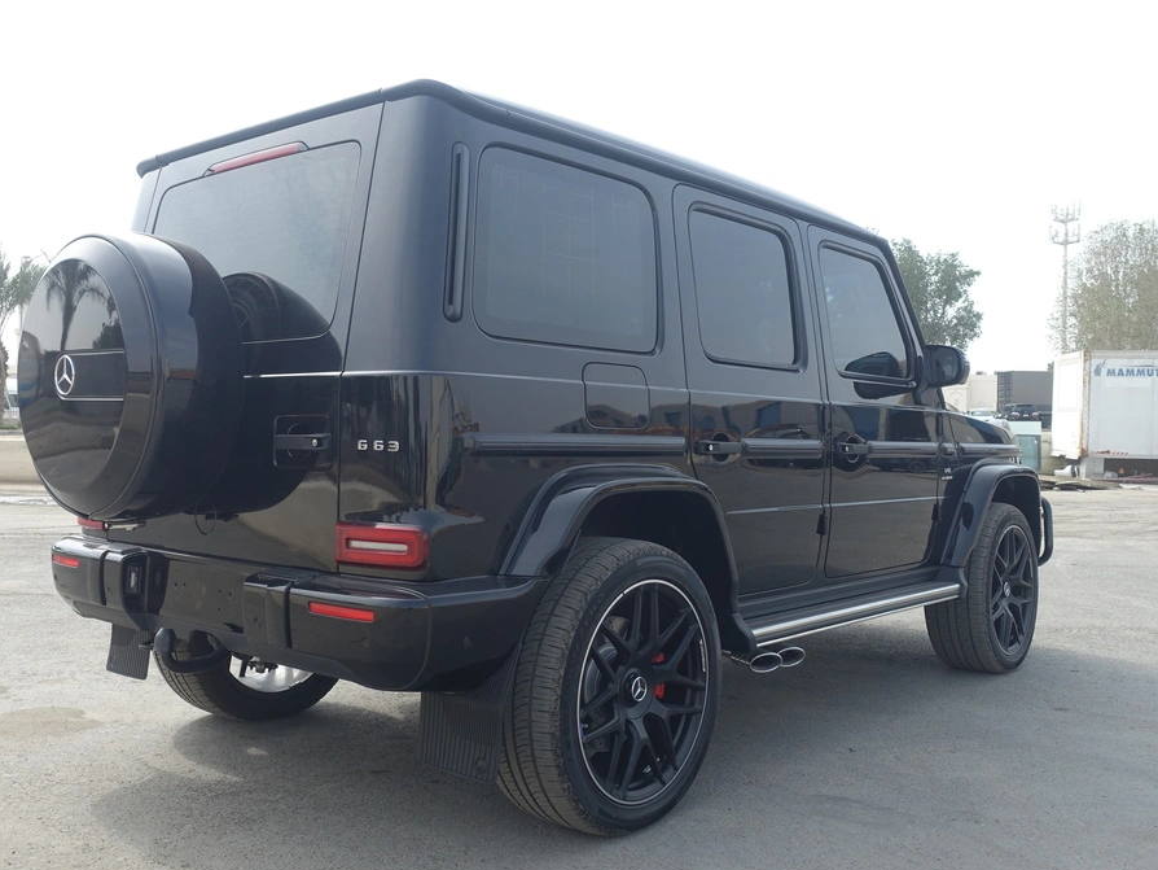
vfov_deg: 43.0
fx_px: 1104
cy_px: 438
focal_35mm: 33
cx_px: 537
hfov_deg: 55.3
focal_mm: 10.89
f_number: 4
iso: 125
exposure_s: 1/500
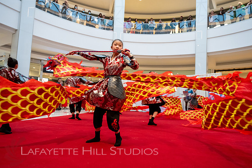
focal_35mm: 25
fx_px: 175
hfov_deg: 71.5
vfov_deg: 51.2
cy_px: 87
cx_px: 130
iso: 4000
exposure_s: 1/400
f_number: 4
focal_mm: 24
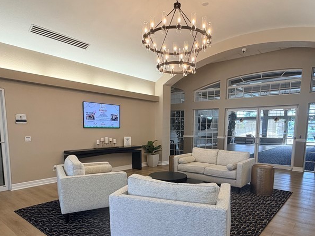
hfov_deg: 71.5
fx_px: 218
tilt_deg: -7.3
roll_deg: +0.2
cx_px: 166
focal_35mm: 24
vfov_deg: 55.8
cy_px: 154
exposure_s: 1/120
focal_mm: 2.22
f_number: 2.2
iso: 200
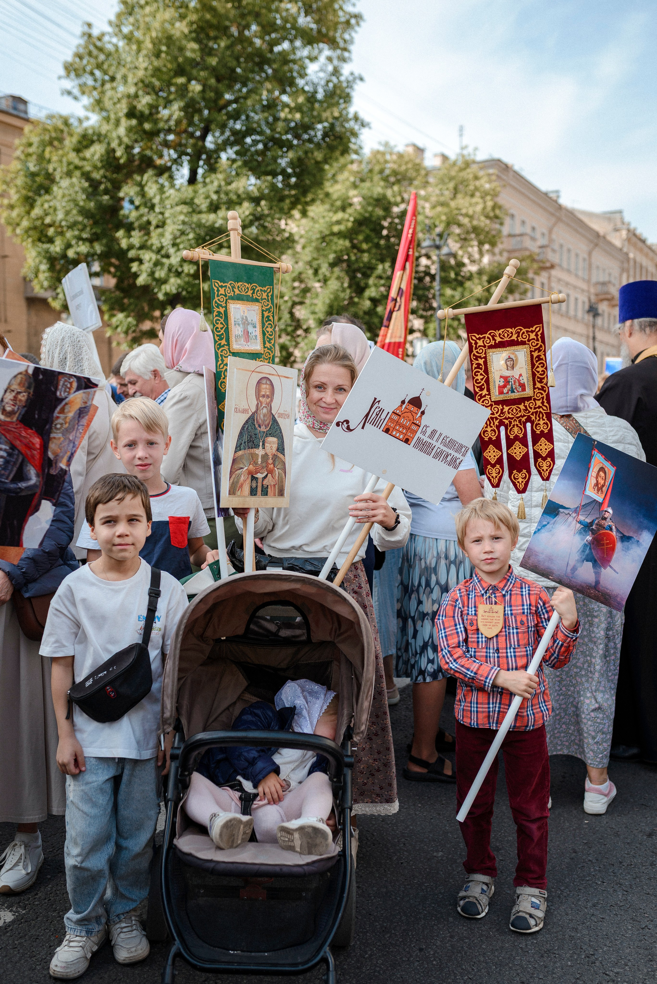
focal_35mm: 35
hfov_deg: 37.9
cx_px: 328
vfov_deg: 54.4
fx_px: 957
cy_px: 492
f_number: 3.2
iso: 160
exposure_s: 1/1250
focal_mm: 35
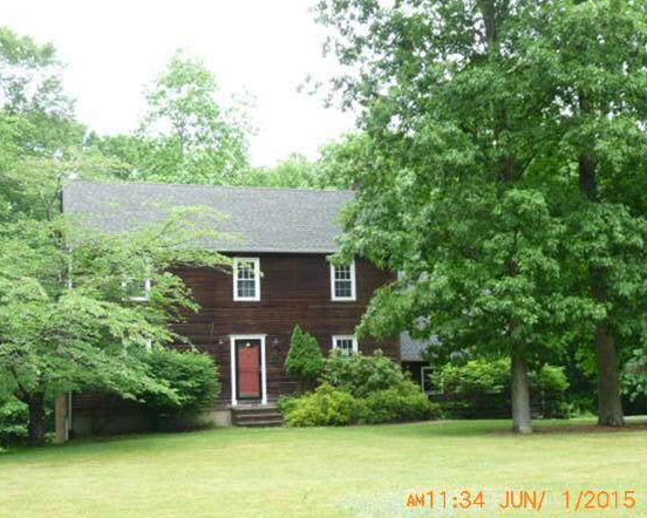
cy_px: 278
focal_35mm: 43
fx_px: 824
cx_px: 307
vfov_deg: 34.9
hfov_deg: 42.9
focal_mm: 4.8
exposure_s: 1/60
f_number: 2.8
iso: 100
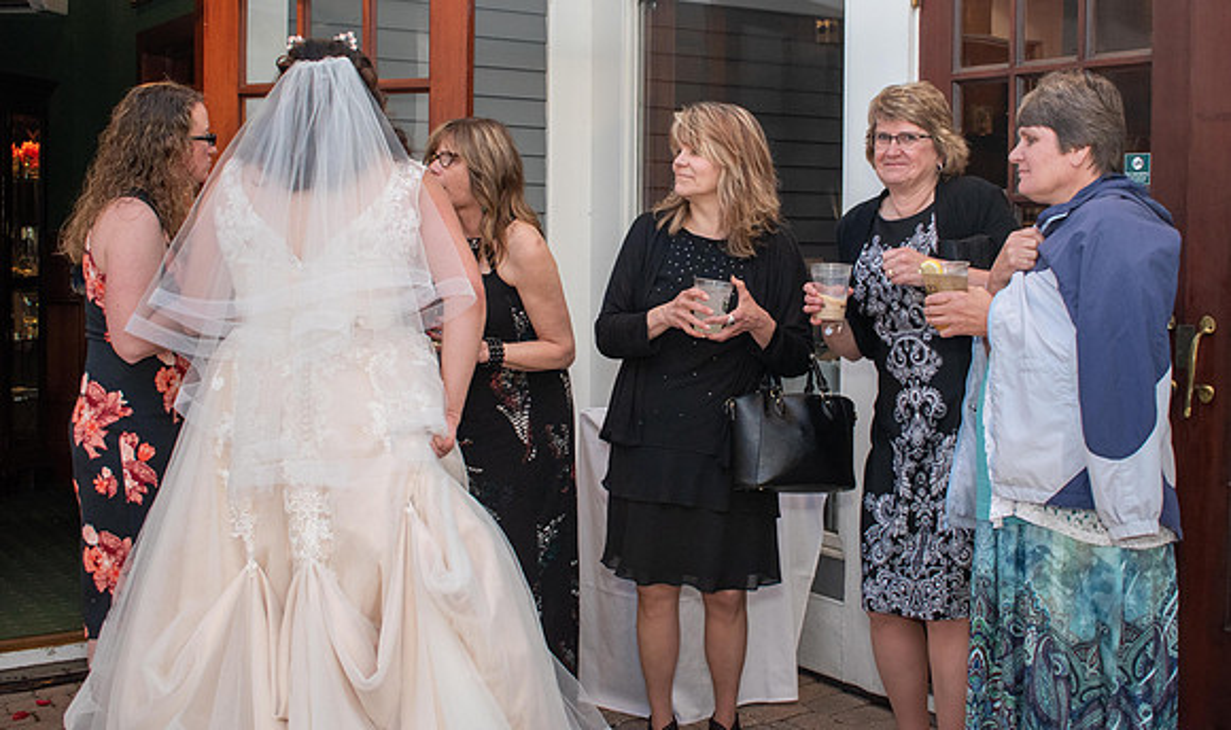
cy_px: 281
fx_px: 1517
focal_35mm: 46
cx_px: 674
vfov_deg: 27.0
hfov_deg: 44.1
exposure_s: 1/100
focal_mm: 27
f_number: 5
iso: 800
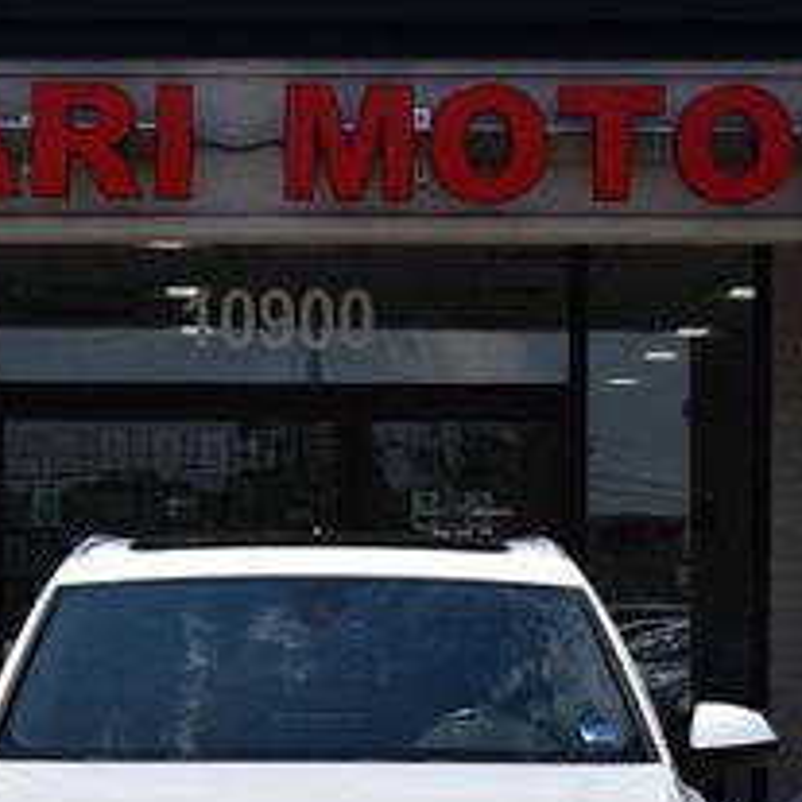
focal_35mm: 126
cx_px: 310
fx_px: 3303
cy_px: 756
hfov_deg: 13.8
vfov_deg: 13.7
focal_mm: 32
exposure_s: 1/640
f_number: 11
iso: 200
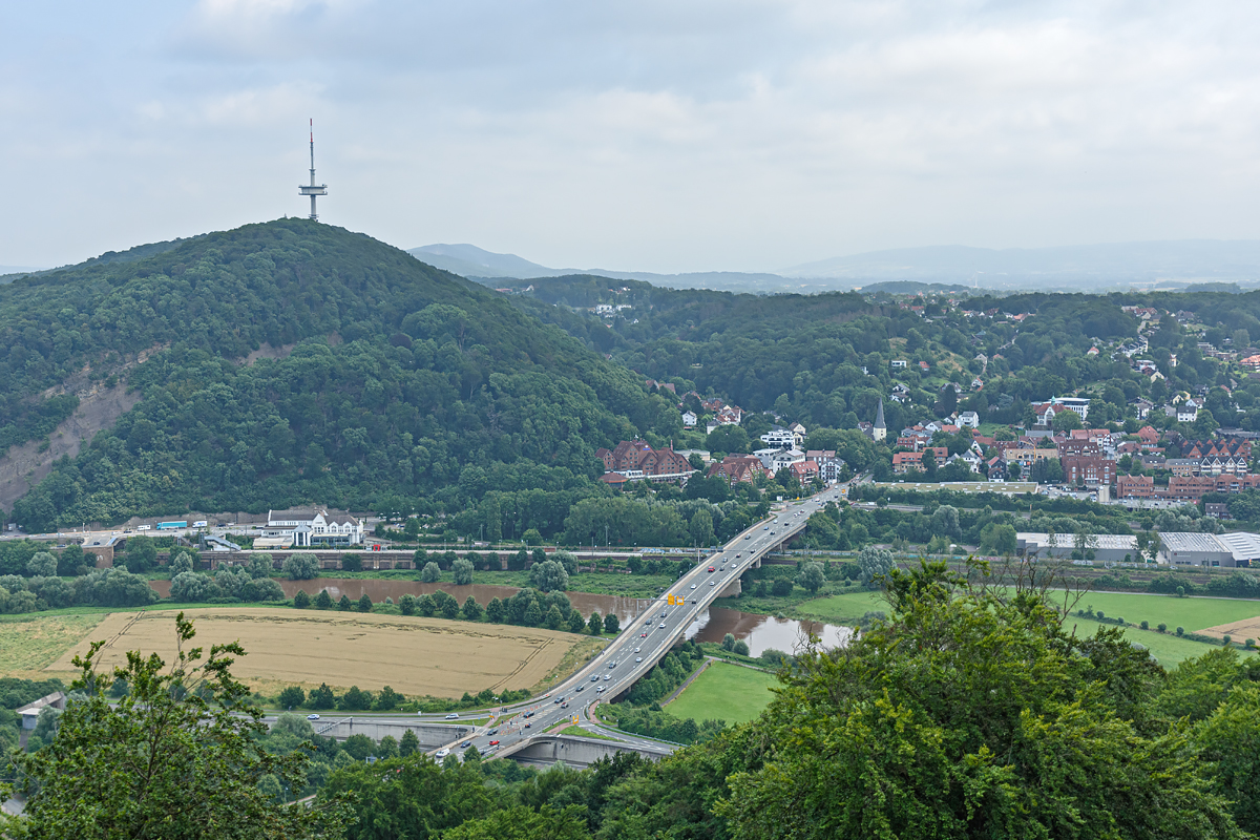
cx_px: 630
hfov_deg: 42.3
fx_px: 1627
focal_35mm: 46
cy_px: 420
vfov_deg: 28.9
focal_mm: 31
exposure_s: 1/800
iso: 200
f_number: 8
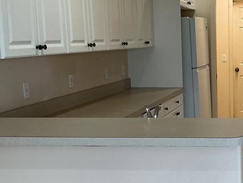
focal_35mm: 70
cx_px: 228
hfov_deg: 26.6
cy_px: 115
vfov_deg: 21.0
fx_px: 491
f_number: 1.8
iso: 50
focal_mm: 3
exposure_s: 1/50
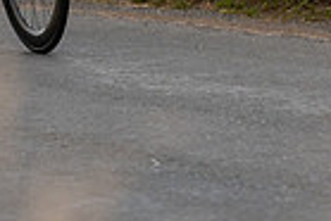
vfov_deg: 3.2
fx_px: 3875
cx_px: 2
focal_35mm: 421
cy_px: -225
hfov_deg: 4.9
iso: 250
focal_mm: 101
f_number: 3.2
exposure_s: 1/1000
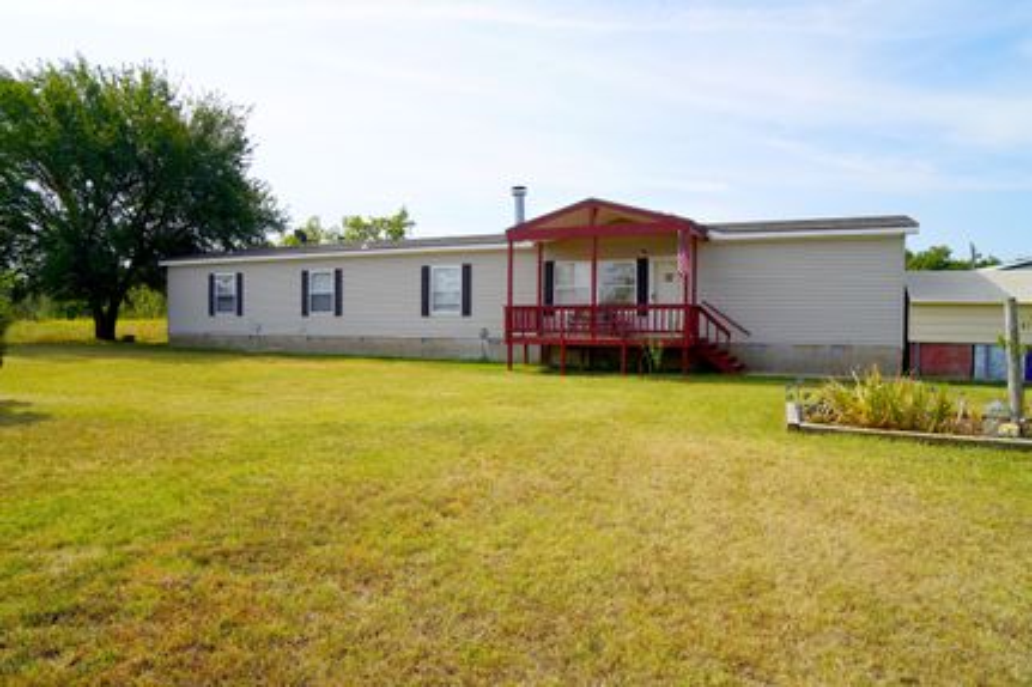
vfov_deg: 53.1
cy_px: 344
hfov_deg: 73.8
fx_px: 688
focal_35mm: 24
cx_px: 516
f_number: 10
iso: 100
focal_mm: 16
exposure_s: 1/160
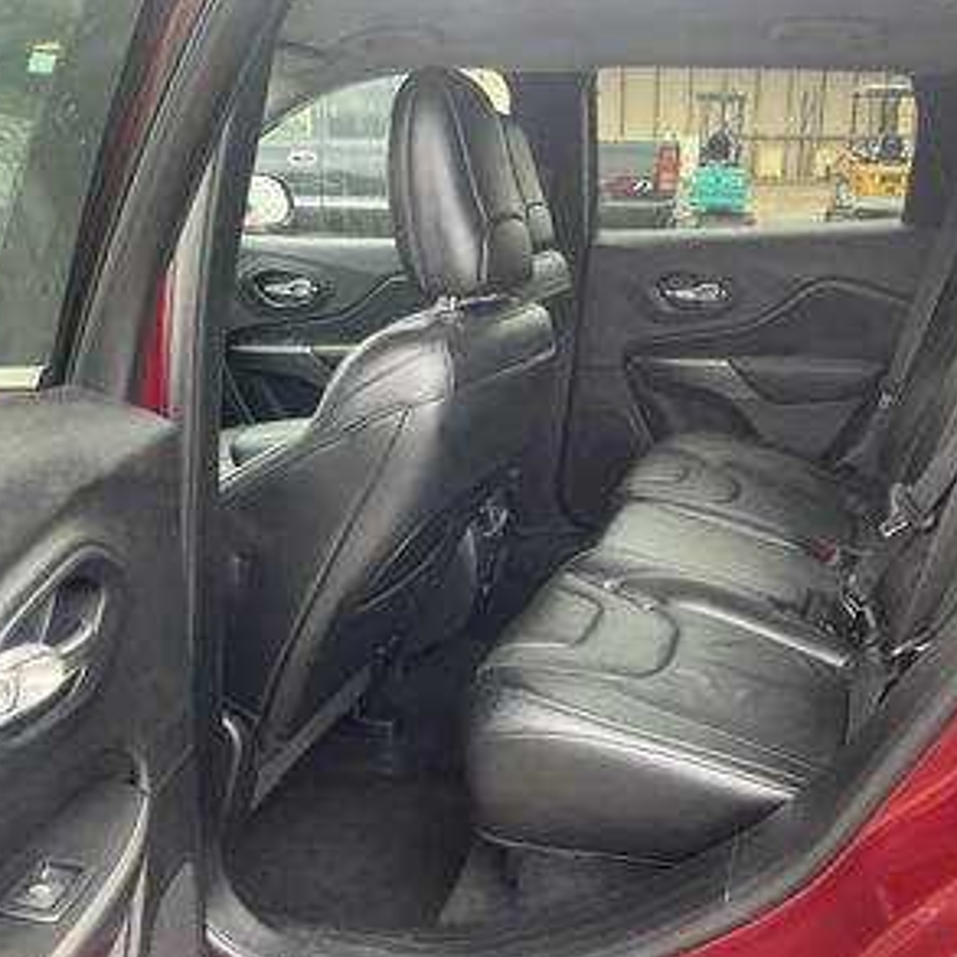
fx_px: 1095
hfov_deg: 46.8
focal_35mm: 35
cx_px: 601
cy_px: 477
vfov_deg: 47.2
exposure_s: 1/122
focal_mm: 3
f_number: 1.8
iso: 50
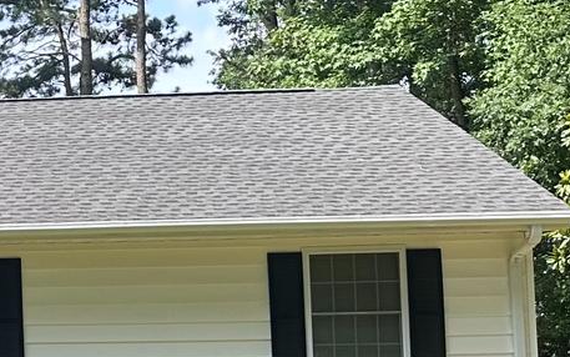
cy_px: 258
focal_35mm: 114
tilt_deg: +3.3
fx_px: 1772
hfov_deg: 15.7
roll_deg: +0.7
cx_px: -442
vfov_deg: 11.5
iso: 80
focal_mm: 6.86
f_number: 1.78
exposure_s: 1/1183
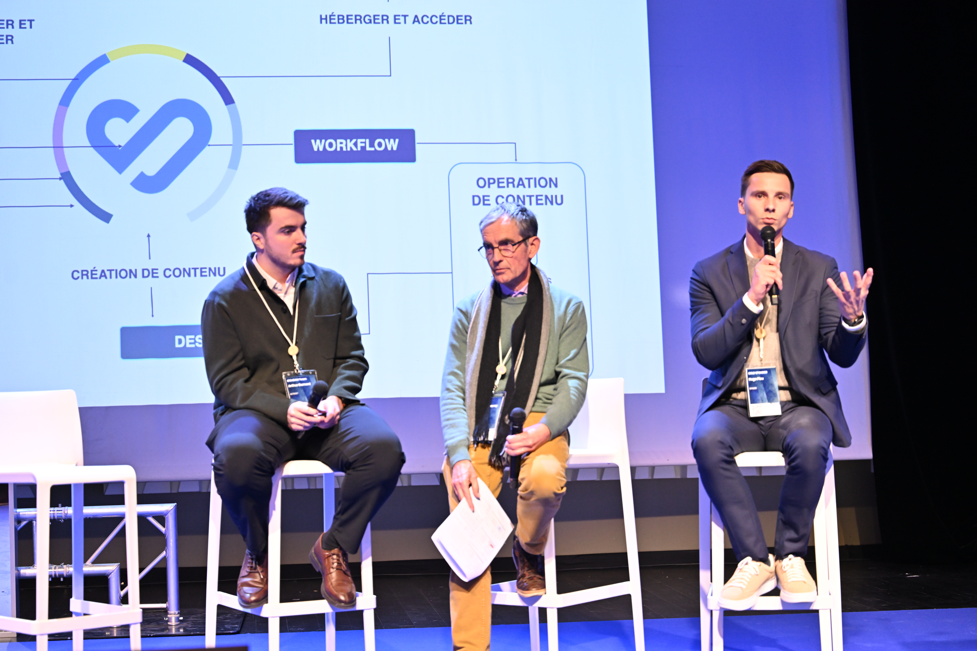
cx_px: 488
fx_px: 1900
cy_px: 326
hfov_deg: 28.8
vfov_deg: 19.5
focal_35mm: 70
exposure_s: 1/160
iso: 1600
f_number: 2.8
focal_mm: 70
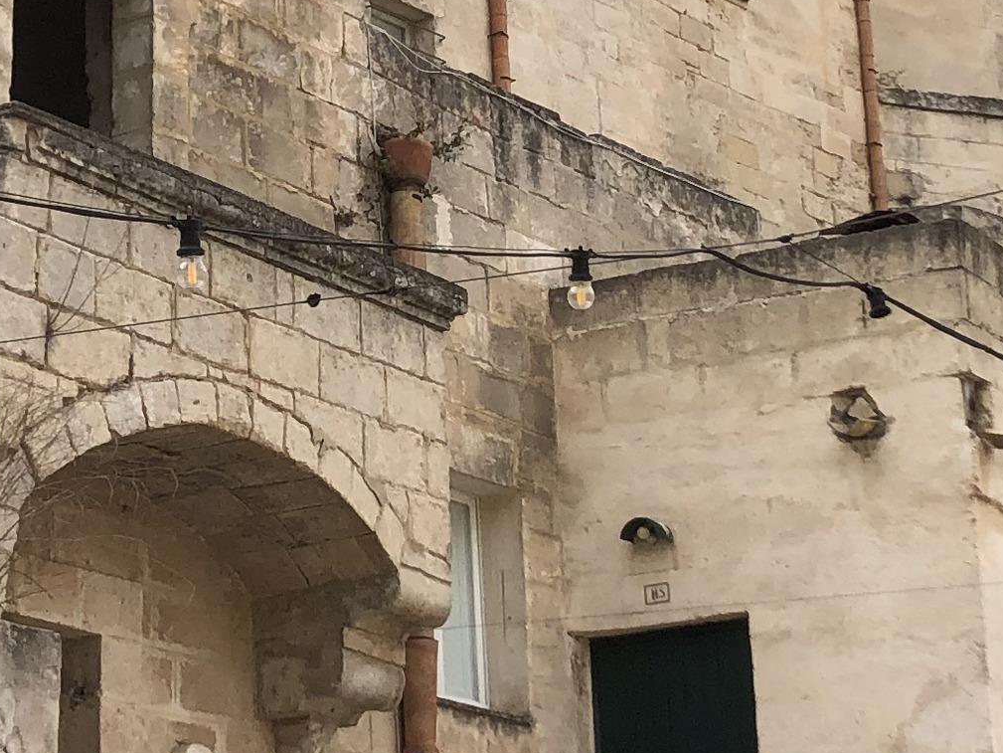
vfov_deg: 13.3
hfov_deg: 17.7
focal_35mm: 111
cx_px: 293
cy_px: 174
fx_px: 3217
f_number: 1.8
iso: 20
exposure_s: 1/1312
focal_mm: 4
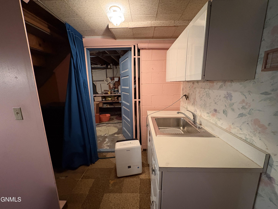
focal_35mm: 14
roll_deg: +1.2
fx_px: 112
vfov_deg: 85.7
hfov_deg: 102.1
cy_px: 104
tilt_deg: -10.9
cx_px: 139
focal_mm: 2.22
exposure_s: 1/40
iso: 800
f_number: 2.2
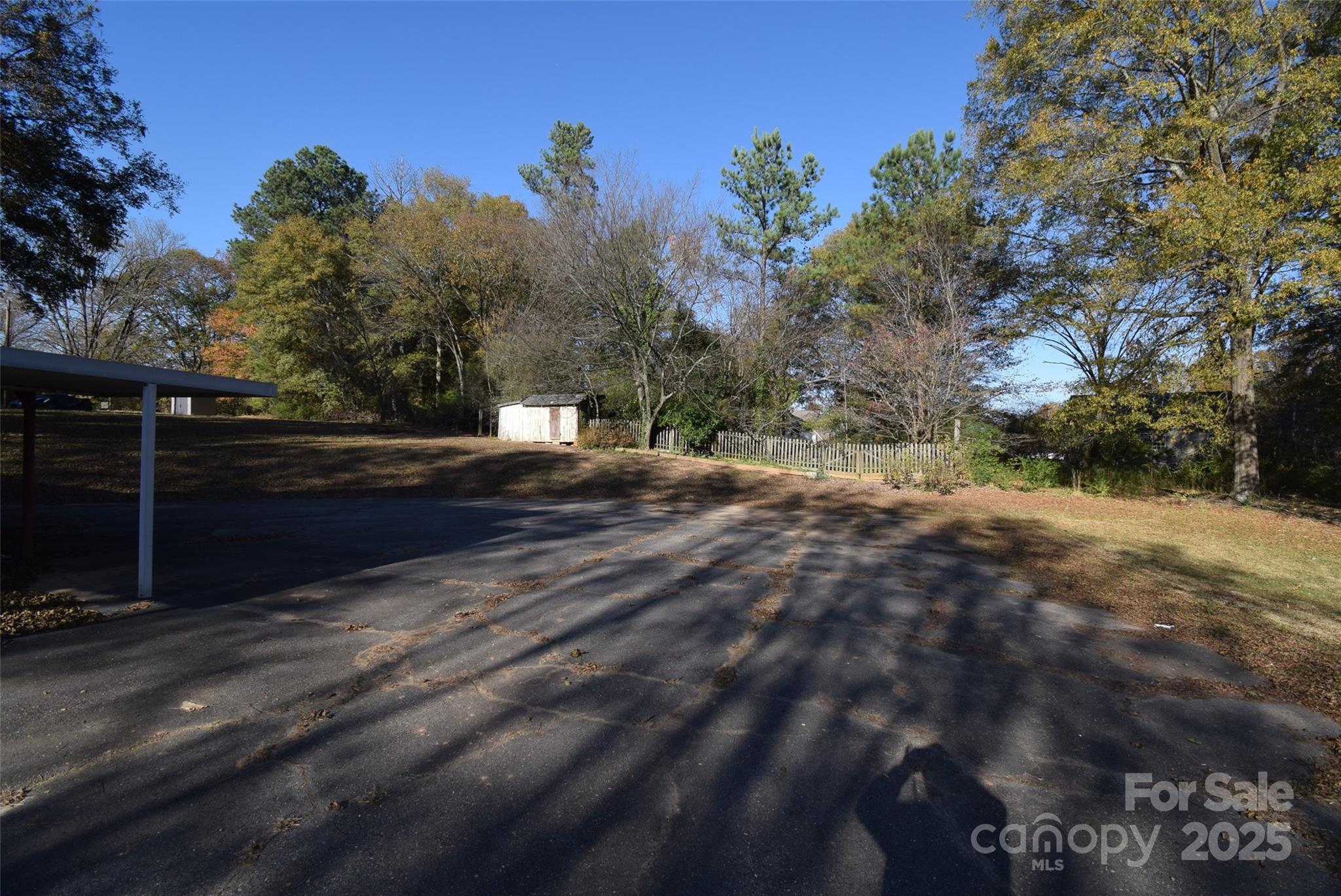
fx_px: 559
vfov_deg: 77.4
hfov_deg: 100.4
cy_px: 448
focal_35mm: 15
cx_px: 670
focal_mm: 10
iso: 200
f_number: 9
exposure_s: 1/320
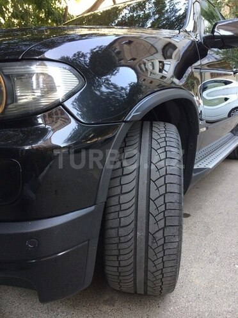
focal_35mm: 29
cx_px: 119
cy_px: 159
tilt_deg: -15.0
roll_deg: +6.7
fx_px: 266
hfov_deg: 48.2
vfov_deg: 61.7
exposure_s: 1/100
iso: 64
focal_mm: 4.15
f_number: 2.2
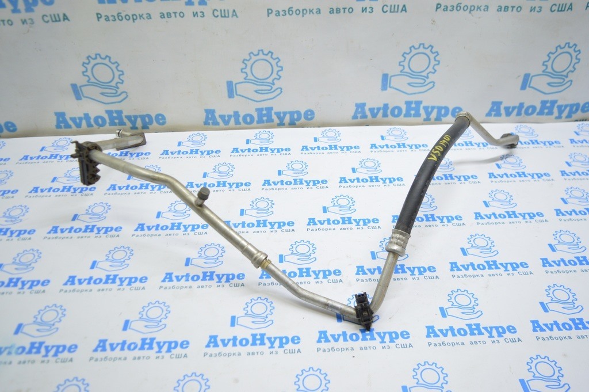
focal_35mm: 30
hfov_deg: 62.0
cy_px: 196
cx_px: 294
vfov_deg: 43.5
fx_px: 490
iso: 400
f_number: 3.8
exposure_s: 1/50
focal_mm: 20
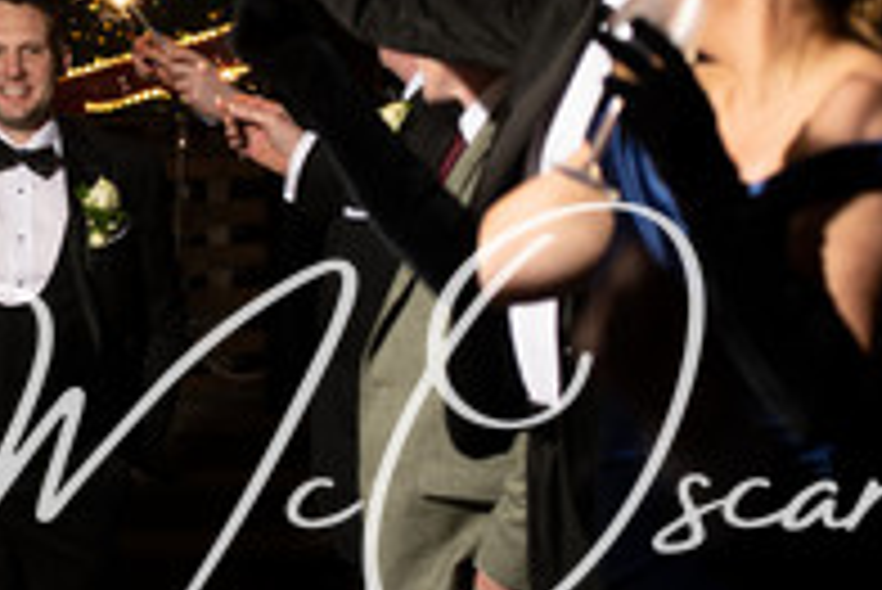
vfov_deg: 6.7
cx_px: 58
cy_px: 259
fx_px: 5002
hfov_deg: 10.0
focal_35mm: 204
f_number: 2.8
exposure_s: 1/125
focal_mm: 100
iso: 250
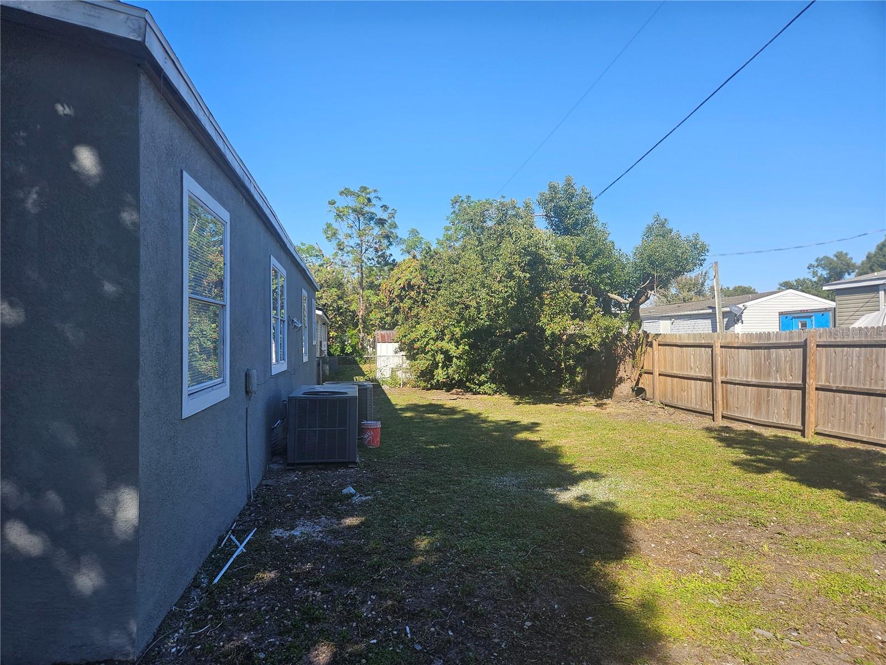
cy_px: 332
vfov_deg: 58.9
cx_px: 443
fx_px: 589
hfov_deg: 73.9
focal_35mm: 23
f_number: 1.8
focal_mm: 5.4
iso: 25
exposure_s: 1/909
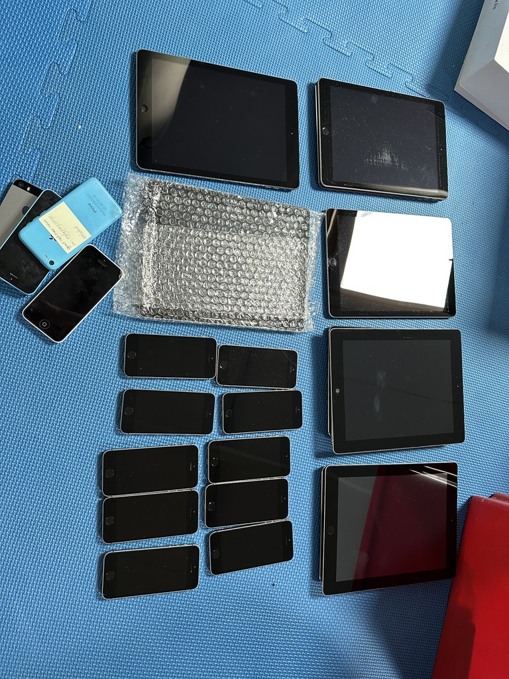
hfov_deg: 56.8
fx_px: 471
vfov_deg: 71.6
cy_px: 340
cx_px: 254
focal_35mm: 24
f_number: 1.78
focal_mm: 6.86
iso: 250
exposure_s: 1/78
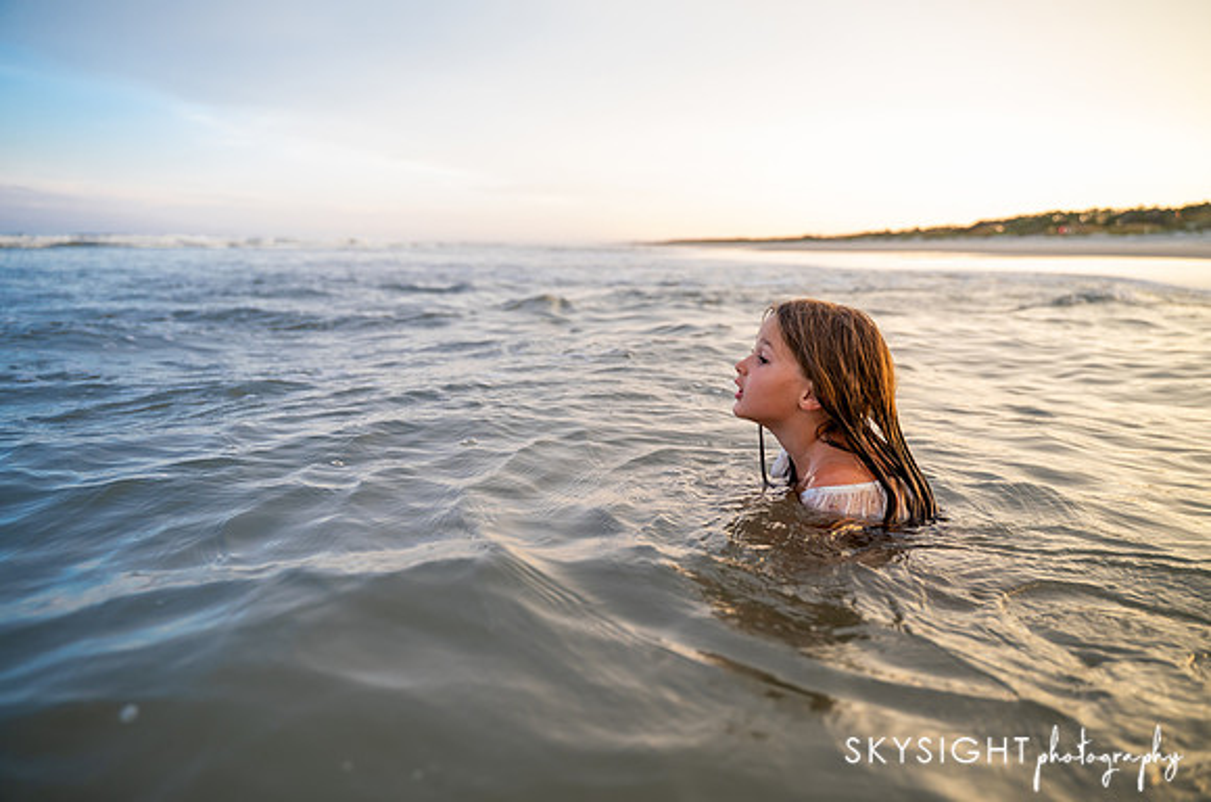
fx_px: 948
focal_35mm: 28
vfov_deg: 45.9
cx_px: 605
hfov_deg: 65.1
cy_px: 401
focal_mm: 28
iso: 640
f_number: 2.8
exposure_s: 1/160
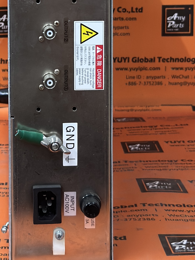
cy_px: -9
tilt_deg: -1.5
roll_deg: +0.3
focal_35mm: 76
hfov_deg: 19.3
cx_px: 55
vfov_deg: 24.3
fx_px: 571
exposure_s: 1/60
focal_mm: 6.76
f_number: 1.78
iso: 400
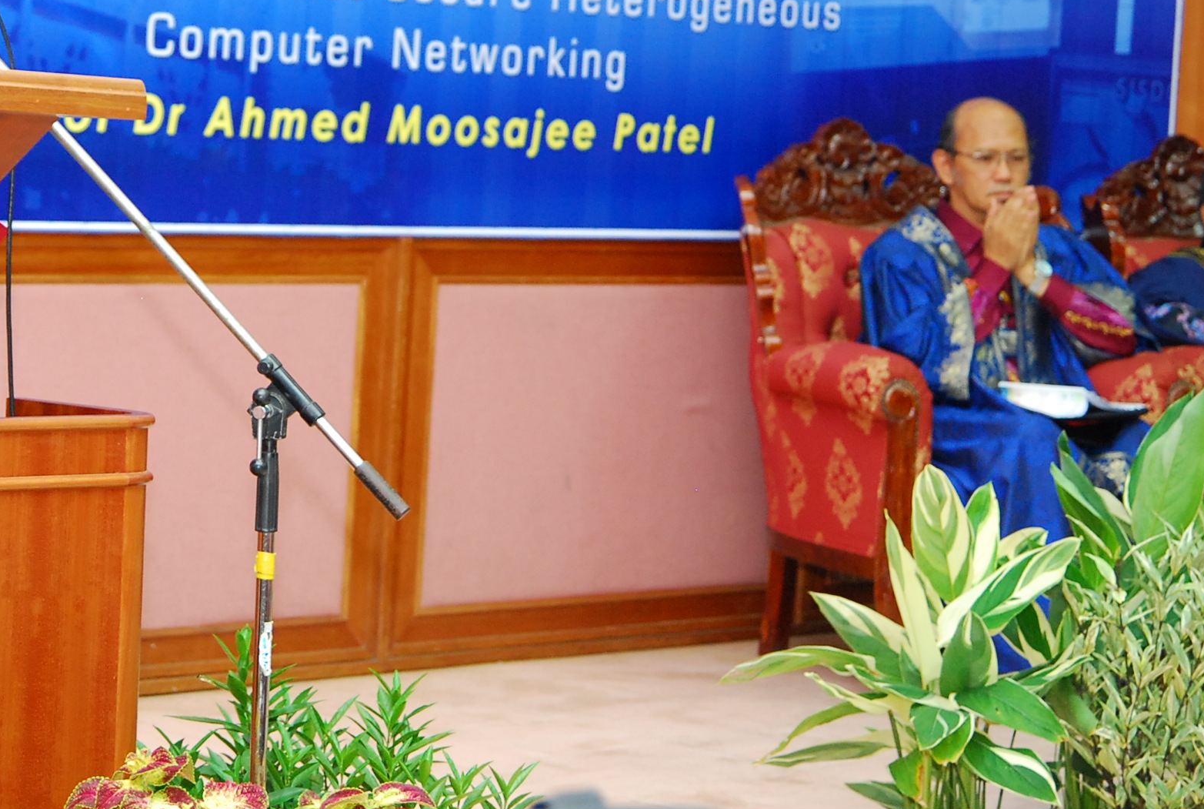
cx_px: 349
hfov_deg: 18.3
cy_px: 75
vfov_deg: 12.3
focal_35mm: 111
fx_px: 3720
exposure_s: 1/60
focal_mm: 40
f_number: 2.8
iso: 640
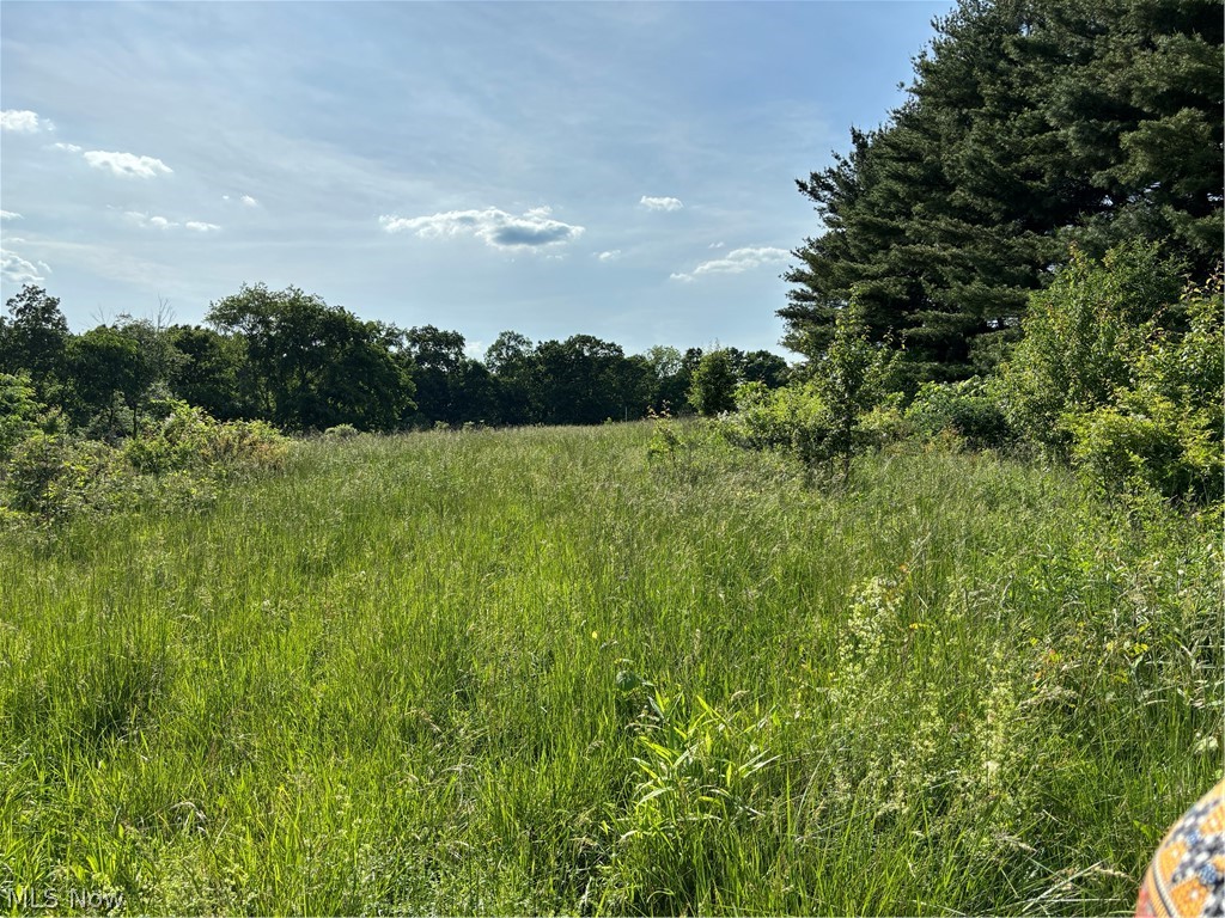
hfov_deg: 67.3
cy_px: 459
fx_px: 920
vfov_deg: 53.1
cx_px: 612
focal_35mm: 26
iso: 50
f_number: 1.6
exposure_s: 1/7194
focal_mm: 5.96
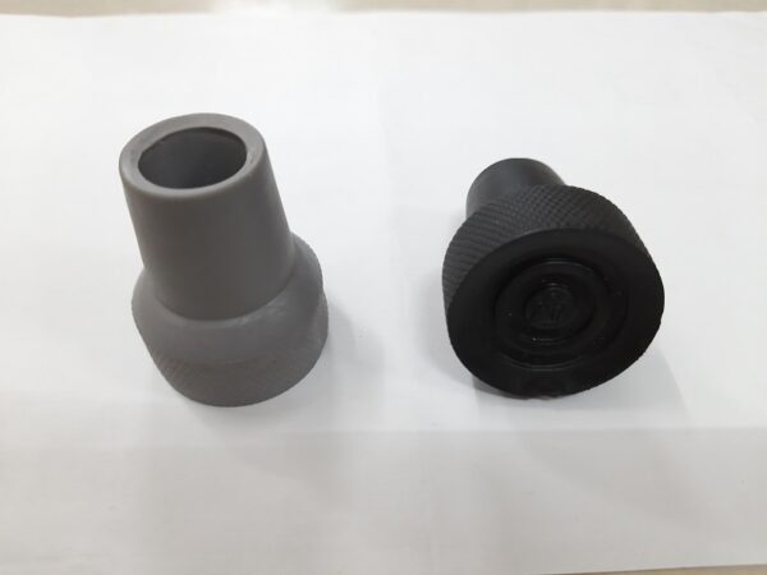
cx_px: 384
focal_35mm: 25
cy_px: 288
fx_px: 554
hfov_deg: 69.4
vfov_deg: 54.9
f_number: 2
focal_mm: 4.6
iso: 320
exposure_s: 1/33
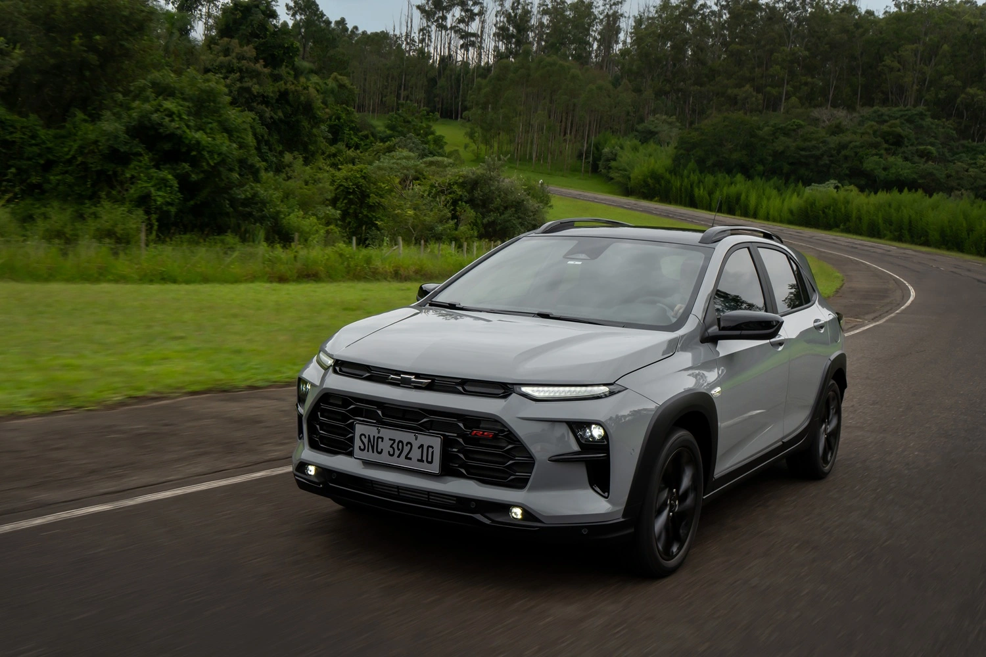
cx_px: 493
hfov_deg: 50.7
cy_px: 328
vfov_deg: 35.1
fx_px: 1041
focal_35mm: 38
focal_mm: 38
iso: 320
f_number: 14
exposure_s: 1/100
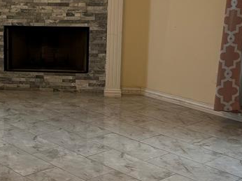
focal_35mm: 77
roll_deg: -0.2
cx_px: 14
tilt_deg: -10.1
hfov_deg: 24.5
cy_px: 43
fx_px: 538
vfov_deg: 19.0
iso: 80
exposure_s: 1/120
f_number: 1.5
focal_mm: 5.7
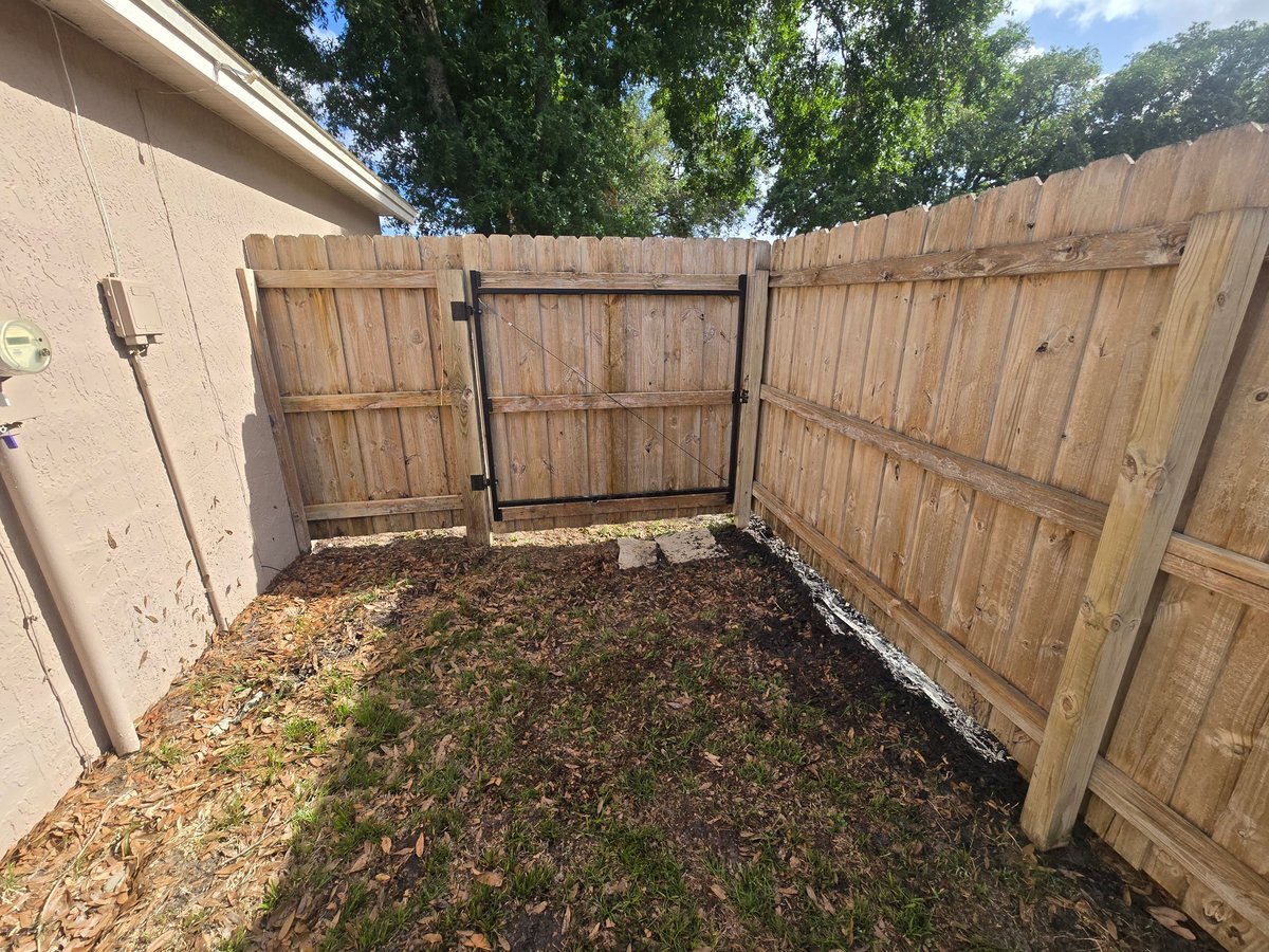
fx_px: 477
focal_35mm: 13
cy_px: 476
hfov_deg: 106.2
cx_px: 634
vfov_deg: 89.9
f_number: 2.2
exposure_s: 1/1354
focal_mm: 2.2
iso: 50
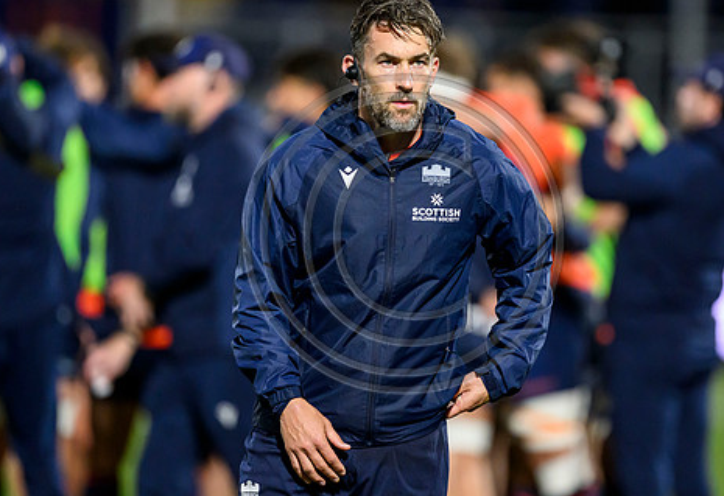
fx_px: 11748
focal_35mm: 579
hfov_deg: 3.5
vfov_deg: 2.4
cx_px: 400
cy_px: 191
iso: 5000
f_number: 2.8
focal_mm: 400
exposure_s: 1/800
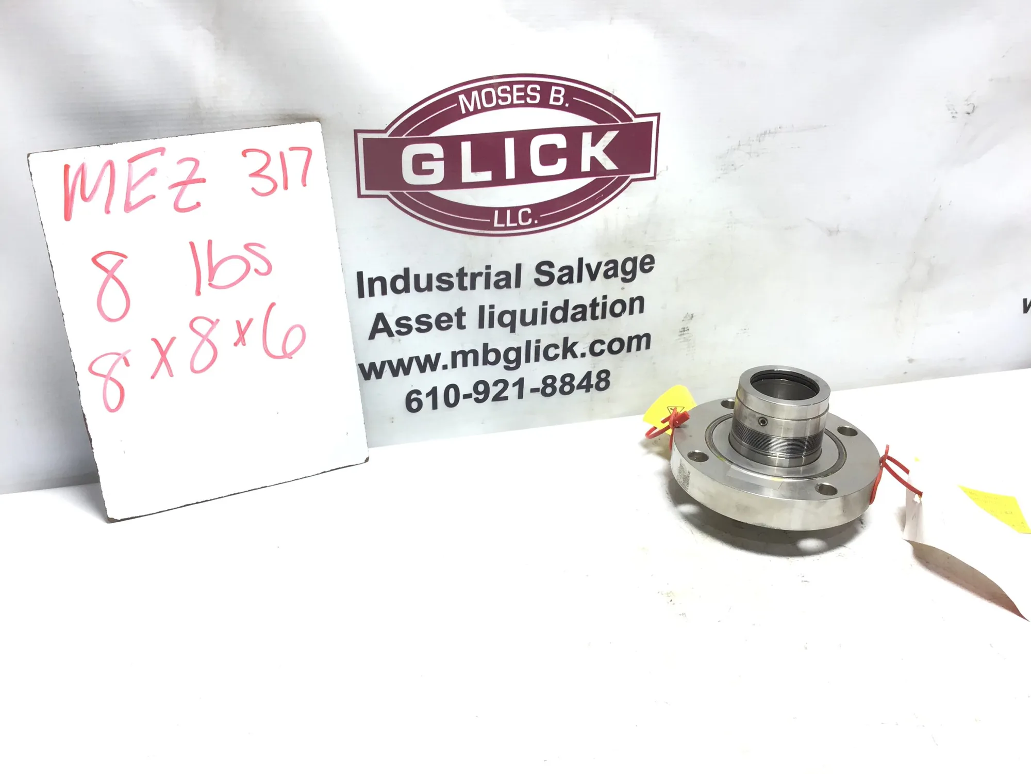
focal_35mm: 31
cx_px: 516
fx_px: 923
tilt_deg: -29.8
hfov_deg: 58.4
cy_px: 387
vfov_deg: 45.4
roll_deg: -0.3
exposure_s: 1/120
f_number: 2.4
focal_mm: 3.3
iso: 32
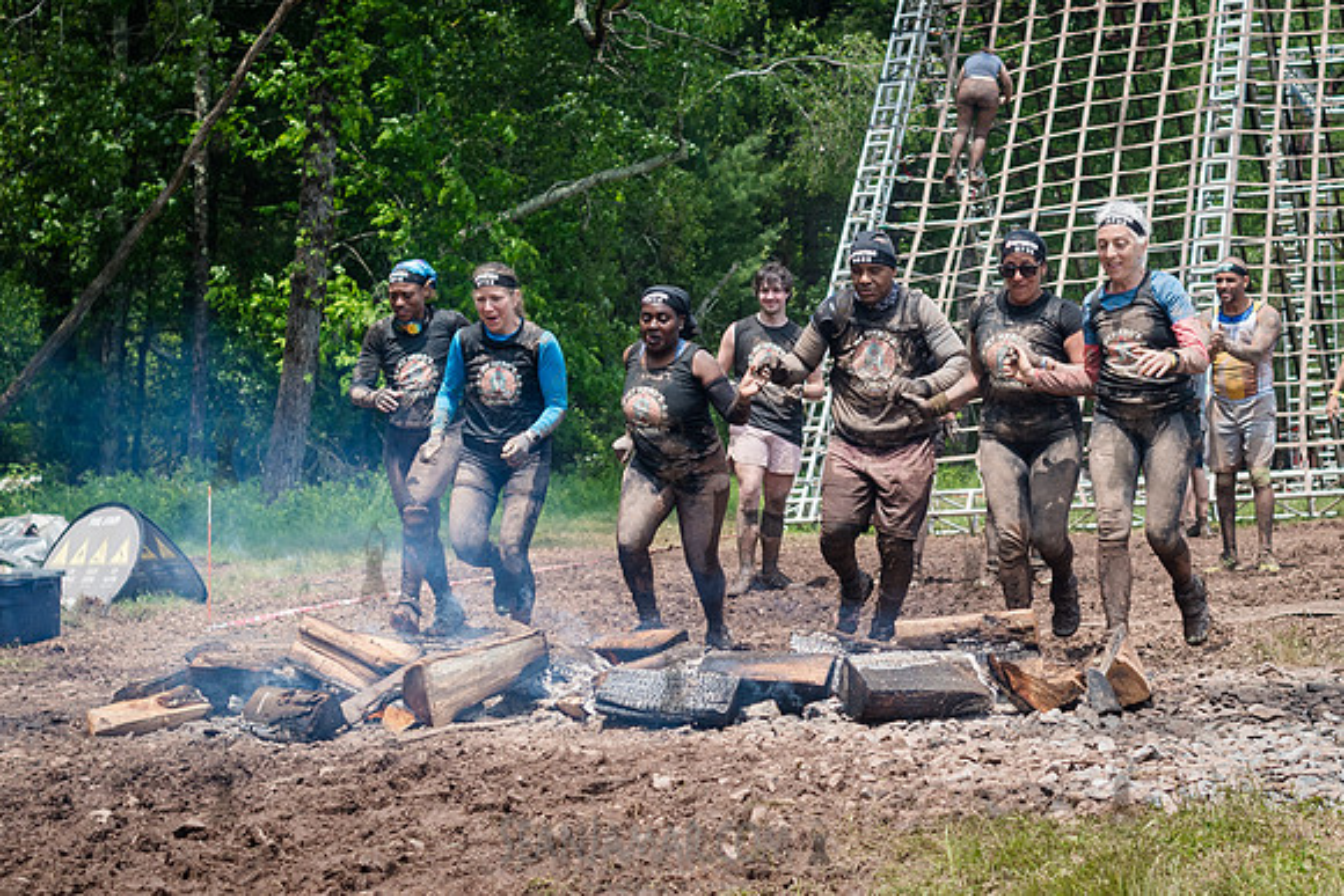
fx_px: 2631
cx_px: 799
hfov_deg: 28.6
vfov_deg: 19.3
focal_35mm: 70
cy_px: 440
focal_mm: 35
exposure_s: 1/1600
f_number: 4
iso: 250
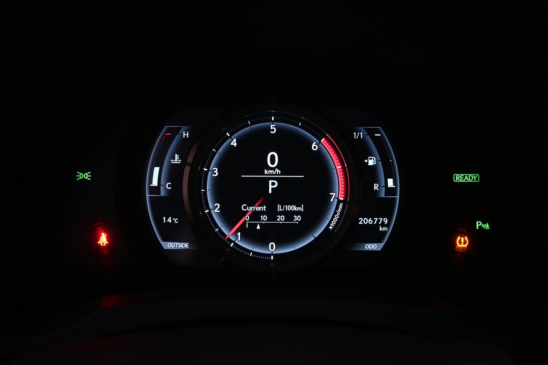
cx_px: 274
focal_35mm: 33
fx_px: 502
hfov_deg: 57.2
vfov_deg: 40.0
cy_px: 182
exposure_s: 1/40
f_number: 4
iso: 1800
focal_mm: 22
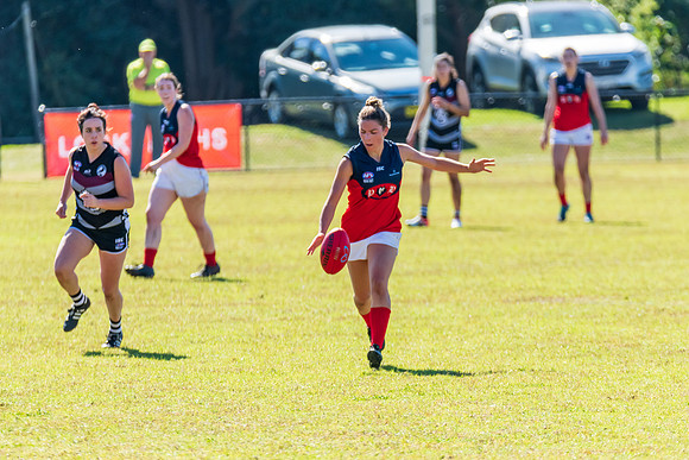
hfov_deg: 3.9
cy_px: 227
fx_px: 10067
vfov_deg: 2.6
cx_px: 361
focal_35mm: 526
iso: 800
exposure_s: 1/2000
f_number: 6
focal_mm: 400
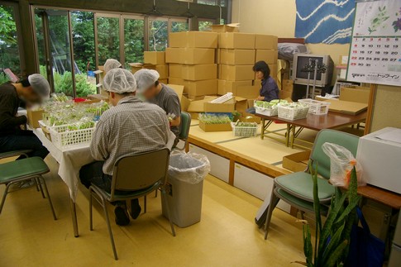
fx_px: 301
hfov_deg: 67.4
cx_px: 200
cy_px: 134
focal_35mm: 27
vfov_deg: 47.9
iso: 400
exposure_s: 1/45
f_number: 4
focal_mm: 18
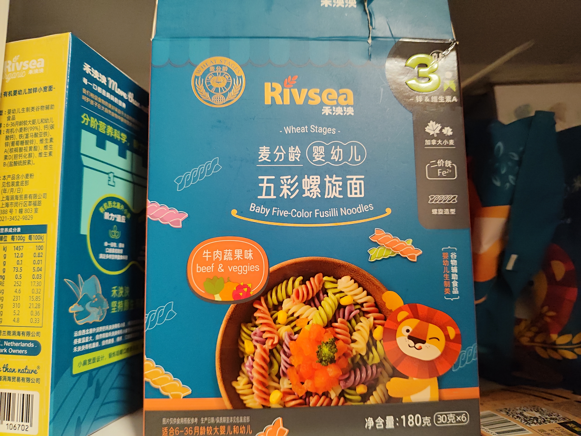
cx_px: 290
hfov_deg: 71.6
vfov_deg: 56.8
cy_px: 218
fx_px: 403
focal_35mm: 24
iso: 2313
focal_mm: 5.26
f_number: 1.65
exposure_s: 1/100
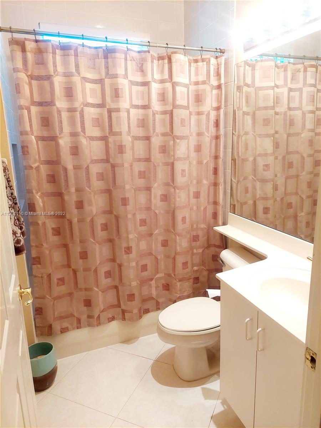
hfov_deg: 56.8
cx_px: 160
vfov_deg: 71.6
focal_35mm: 24
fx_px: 297
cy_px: 214
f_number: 1.8
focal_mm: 5.23
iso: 100
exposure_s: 1/60.2
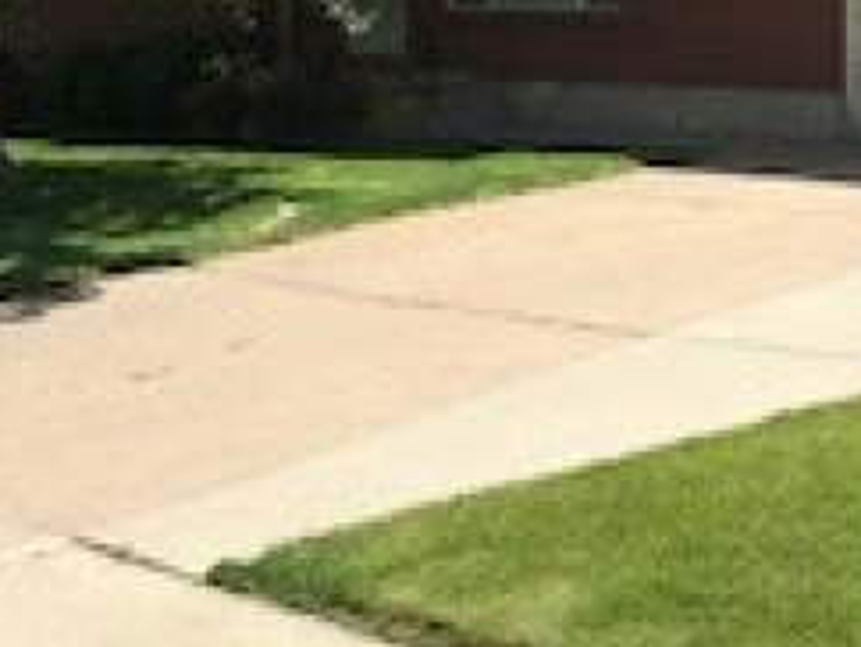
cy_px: -89
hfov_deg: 26.1
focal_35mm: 74
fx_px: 1842
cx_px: 619
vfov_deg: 19.0
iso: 20
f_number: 1.8
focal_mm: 3.99
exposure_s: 1/2591
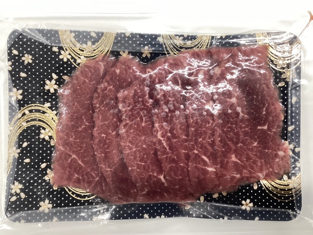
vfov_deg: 45.5
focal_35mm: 31
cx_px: 156
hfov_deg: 58.3
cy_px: 118
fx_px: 280
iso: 100
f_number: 2.4
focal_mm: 3.3
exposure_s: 1/60
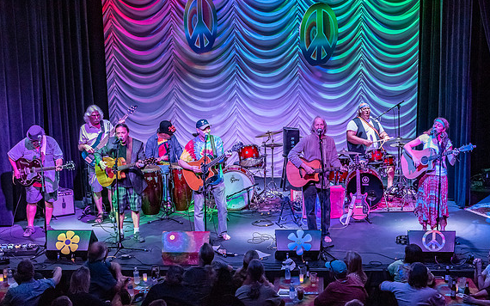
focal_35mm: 66
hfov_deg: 31.1
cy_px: 202
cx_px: 264
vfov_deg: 19.6
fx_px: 881
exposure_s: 1/160
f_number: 5.6
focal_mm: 50
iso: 4000
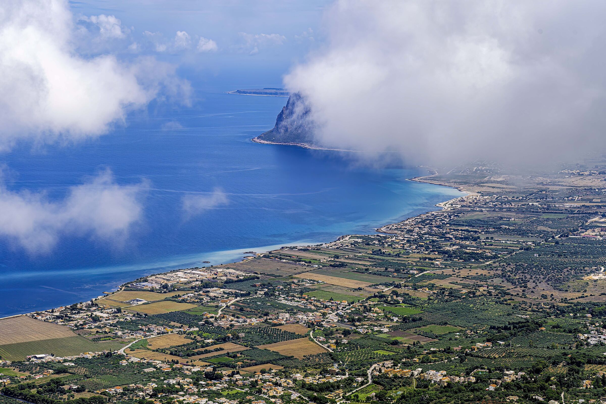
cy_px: 202
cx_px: 303
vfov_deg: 17.9
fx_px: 1279
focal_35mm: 76
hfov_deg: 26.7
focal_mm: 76
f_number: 10
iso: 125
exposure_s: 1/200
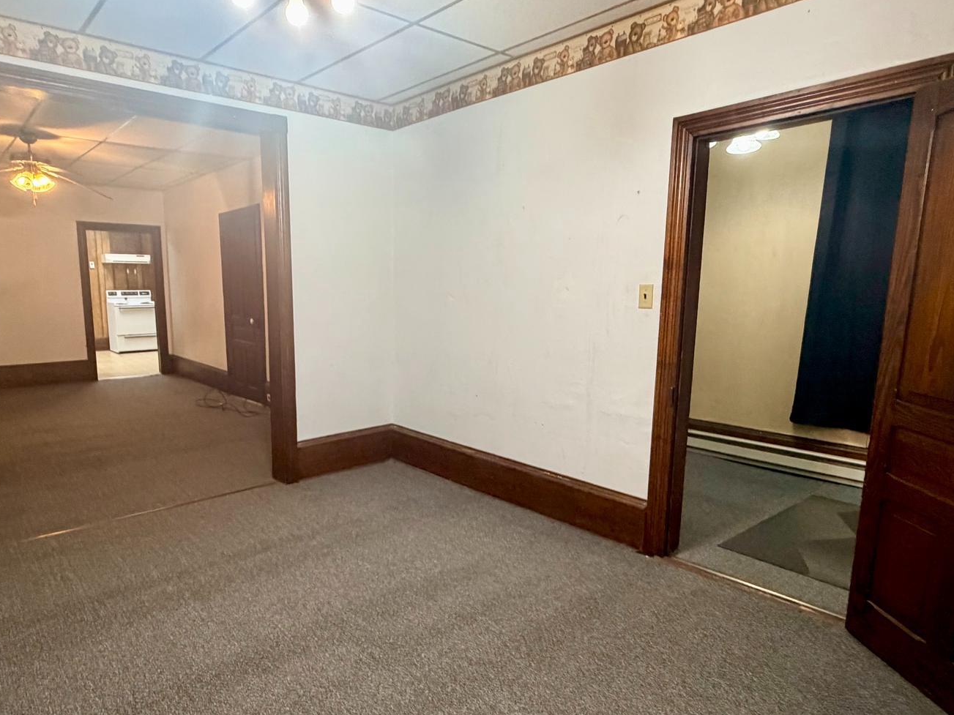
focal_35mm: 22
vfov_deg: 61.1
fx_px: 606
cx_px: 446
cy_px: 372
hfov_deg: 76.3
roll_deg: -0.4
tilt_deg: -8.3
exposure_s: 1/60
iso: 320
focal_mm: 2.22
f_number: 2.2
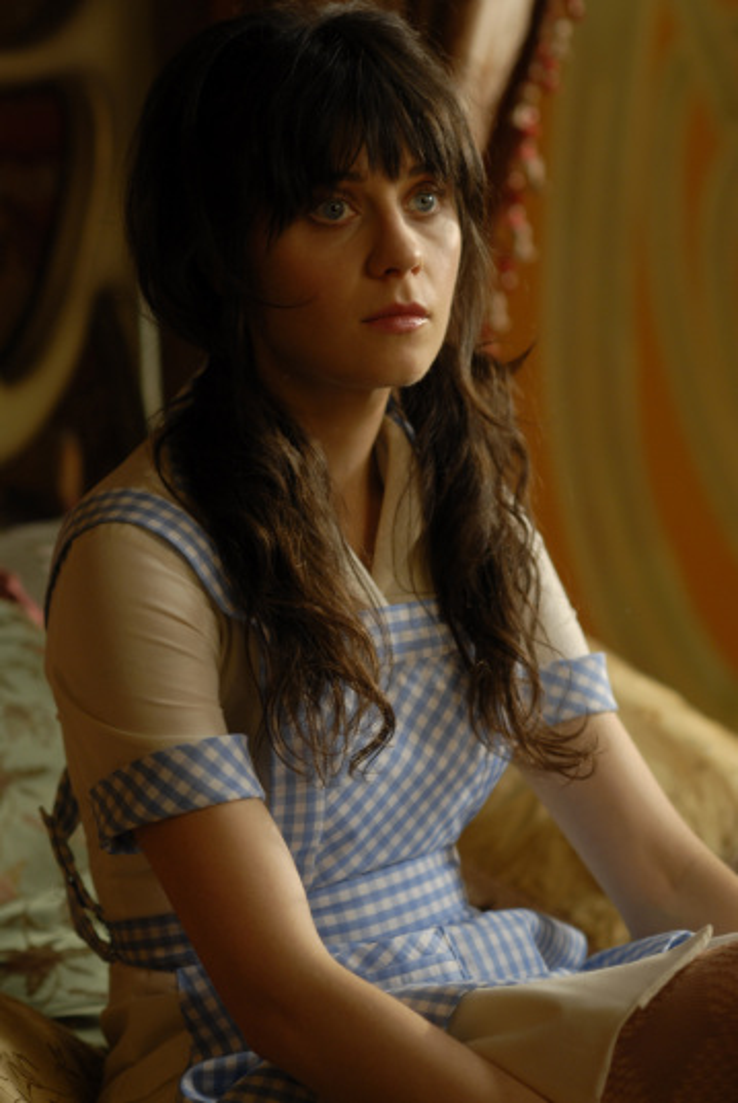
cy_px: 552
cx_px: 369
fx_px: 3913
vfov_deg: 16.1
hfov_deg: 10.8
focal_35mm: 128
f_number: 2.5
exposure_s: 1/100
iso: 250
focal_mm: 85
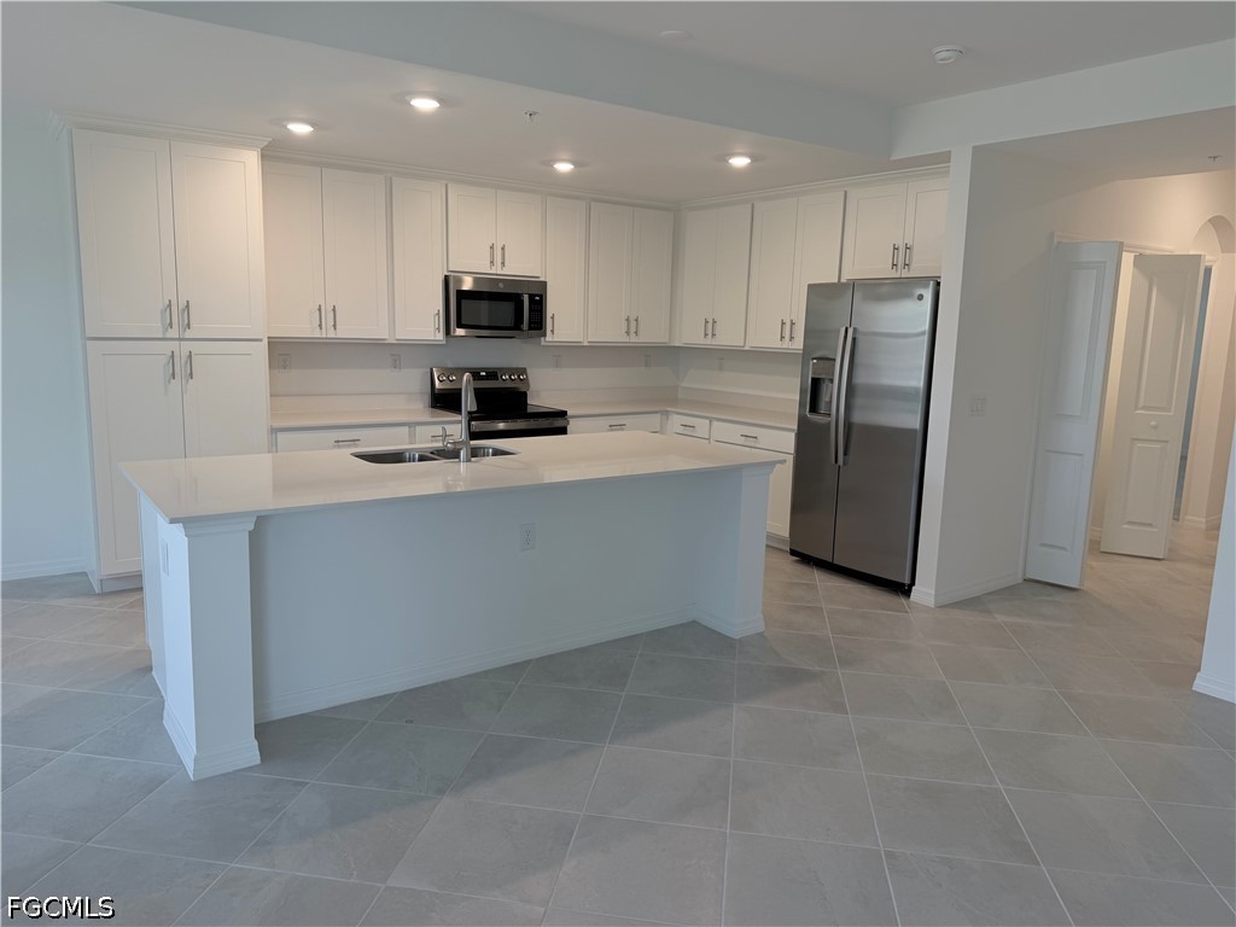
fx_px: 857
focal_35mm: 24
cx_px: 618
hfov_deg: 71.6
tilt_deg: -9.4
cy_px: 464
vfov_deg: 56.8
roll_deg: -0.9
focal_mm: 6.76
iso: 64
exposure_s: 1/120
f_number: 1.78
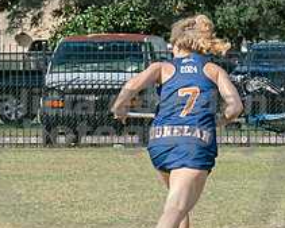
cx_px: 117
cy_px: 149
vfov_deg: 3.3
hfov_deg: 4.2
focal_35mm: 464
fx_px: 3916
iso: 250
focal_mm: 70
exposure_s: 1/1000
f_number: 5.6
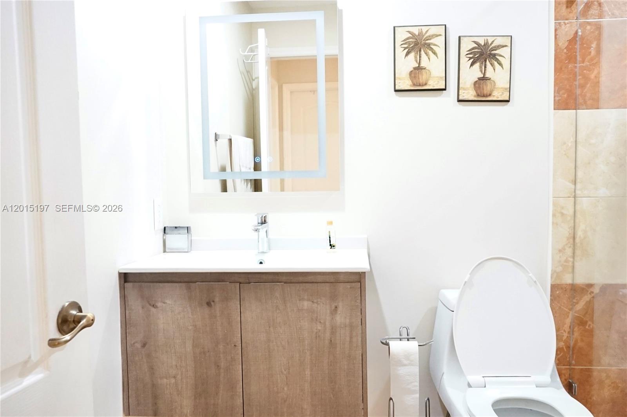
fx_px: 470
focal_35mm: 27
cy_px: 208
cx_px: 314
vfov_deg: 47.9
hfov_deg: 67.4
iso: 3200
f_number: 3.5
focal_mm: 18
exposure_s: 1/60
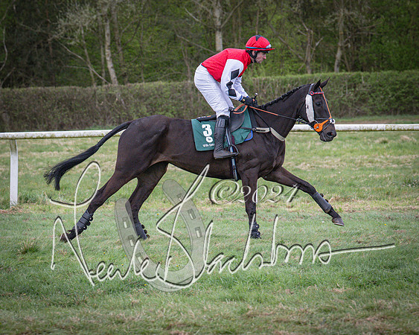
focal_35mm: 182
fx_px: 2252
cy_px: 181
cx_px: 142
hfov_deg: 10.6
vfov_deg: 8.5
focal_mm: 97
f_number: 4
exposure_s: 1/1000
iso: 1600
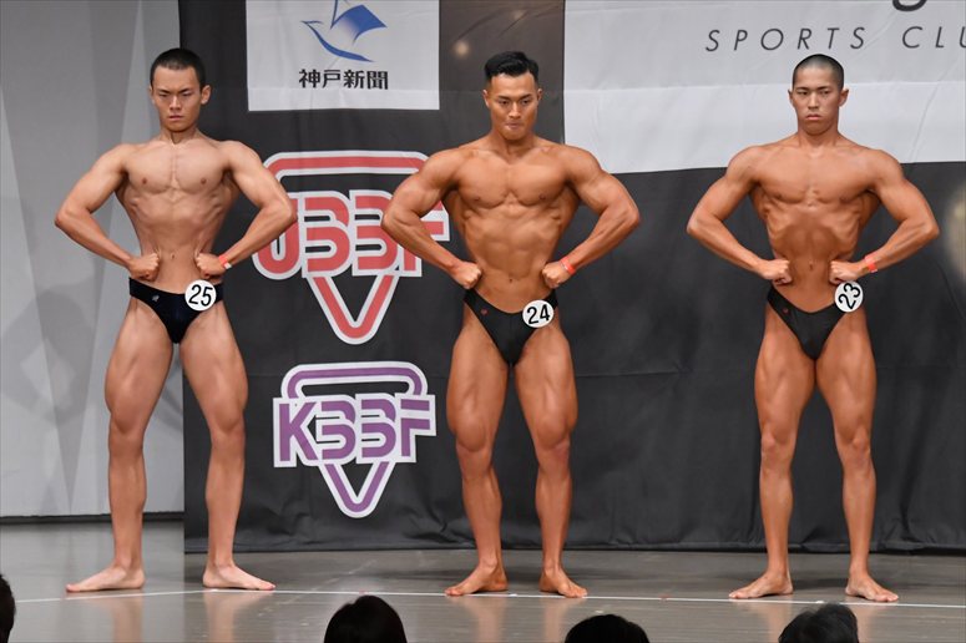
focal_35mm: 217
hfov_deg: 9.5
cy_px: 322
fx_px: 5820
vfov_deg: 6.3
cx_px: 483
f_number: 5.6
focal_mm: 145
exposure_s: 1/400
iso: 5000
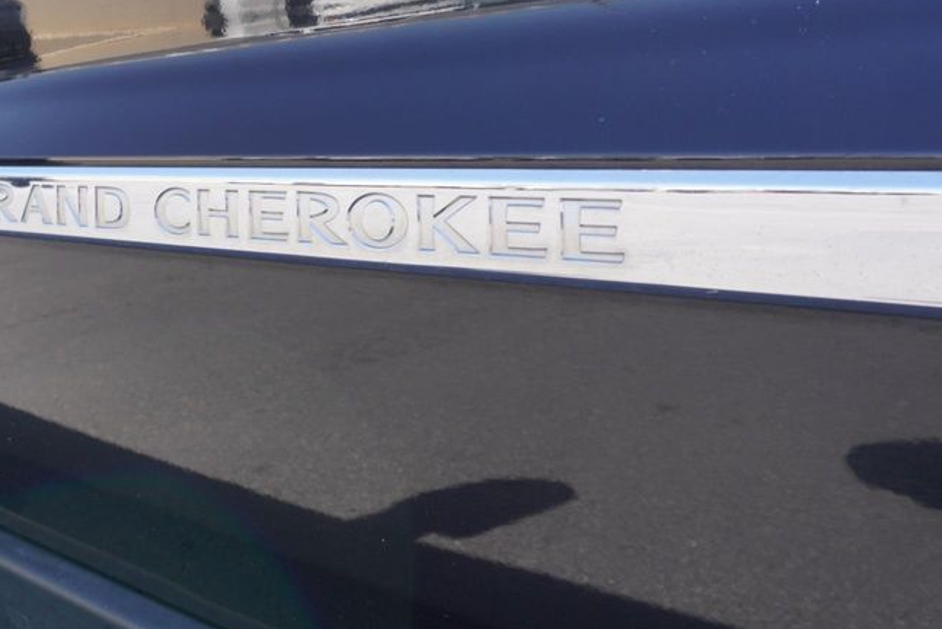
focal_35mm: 38
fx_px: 995
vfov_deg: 34.4
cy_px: 163
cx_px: 345
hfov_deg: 50.1
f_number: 5
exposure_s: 1/100
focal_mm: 16
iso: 100
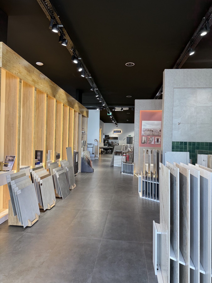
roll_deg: -2.0
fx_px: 196
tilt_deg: -0.3
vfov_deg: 71.6
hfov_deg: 56.8
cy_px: 142
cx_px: 106
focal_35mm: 24
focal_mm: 6.76
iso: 80
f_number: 1.78
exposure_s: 1/100
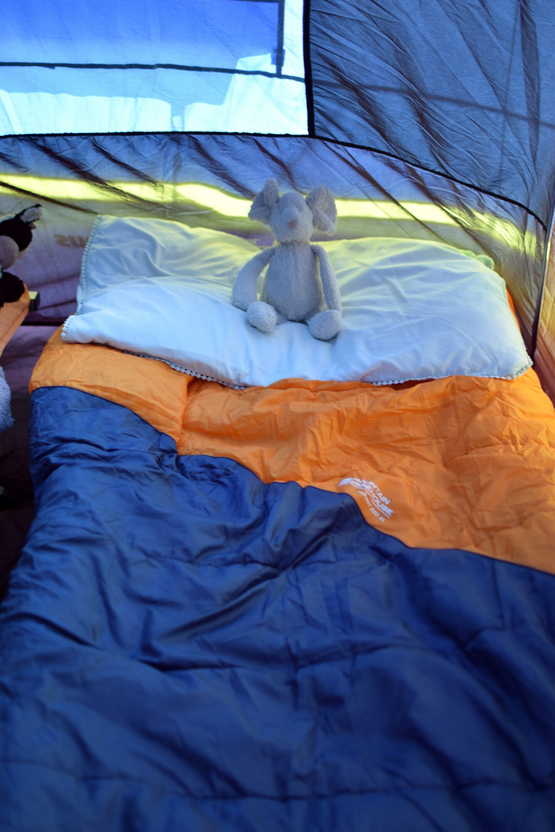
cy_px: 416
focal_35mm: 52
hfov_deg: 25.8
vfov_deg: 37.9
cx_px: 278
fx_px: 1214
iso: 100
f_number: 1.8
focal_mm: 35
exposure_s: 1/50
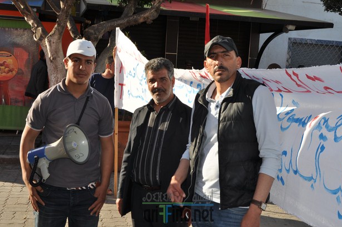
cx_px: 178
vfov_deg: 28.6
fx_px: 446
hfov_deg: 42.0
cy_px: 118
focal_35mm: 47
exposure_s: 1/200
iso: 200
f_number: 10
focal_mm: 30
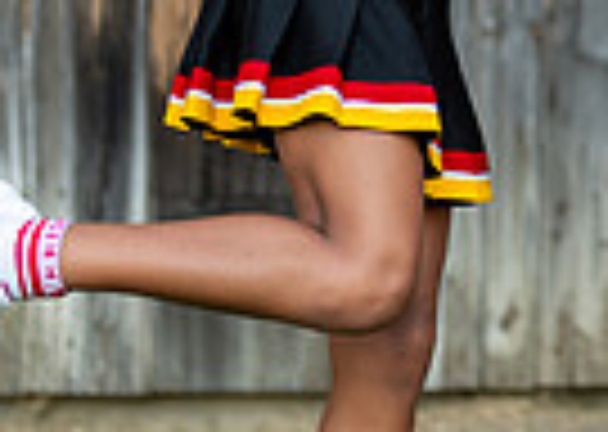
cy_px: -41
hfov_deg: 7.1
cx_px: 798
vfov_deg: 5.1
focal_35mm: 282
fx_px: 4862
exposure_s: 1/2000
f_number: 1.2
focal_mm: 50
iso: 125
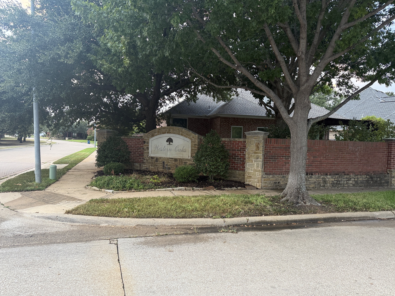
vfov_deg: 54.9
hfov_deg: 69.4
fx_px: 285
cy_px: 152
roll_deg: -1.6
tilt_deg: -2.3
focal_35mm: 25
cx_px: 198
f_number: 1.78
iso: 200
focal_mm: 6.76
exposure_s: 1/74
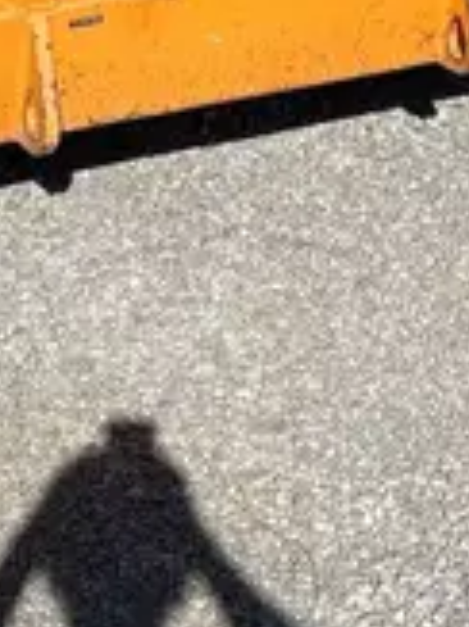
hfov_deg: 12.6
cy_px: -414
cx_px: 211
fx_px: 2116
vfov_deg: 15.1
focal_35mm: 117
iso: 50
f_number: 1.5
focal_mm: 5.7
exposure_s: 1/5882
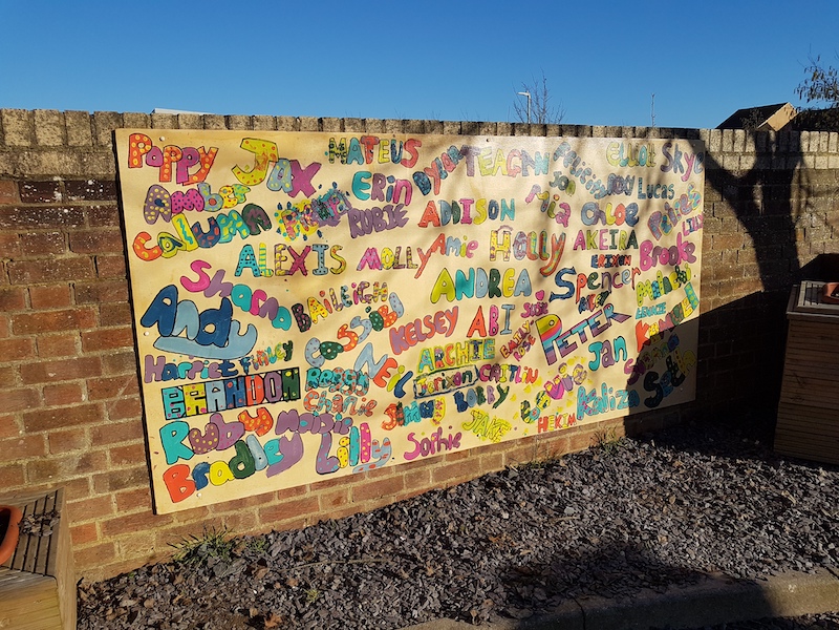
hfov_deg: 67.3
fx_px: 630
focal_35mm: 26
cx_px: 420
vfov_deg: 53.1
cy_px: 315
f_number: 1.7
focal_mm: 4.2
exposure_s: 1/2648
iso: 40
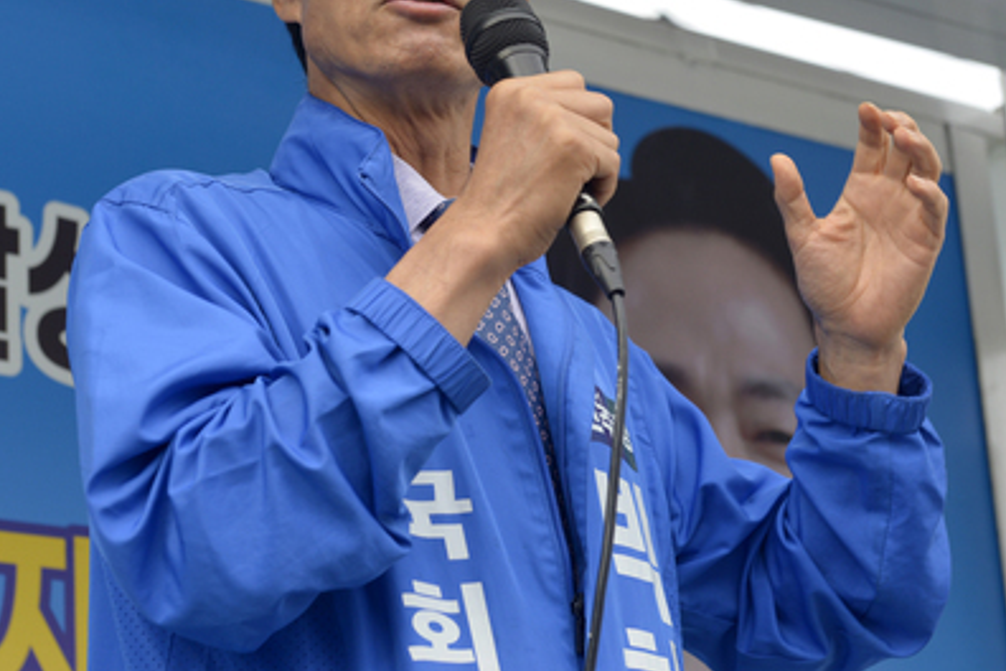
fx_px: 3102
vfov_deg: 12.3
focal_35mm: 111
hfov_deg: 18.4
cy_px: 248
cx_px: 539
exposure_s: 1/160
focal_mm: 70
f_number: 6.3
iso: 250
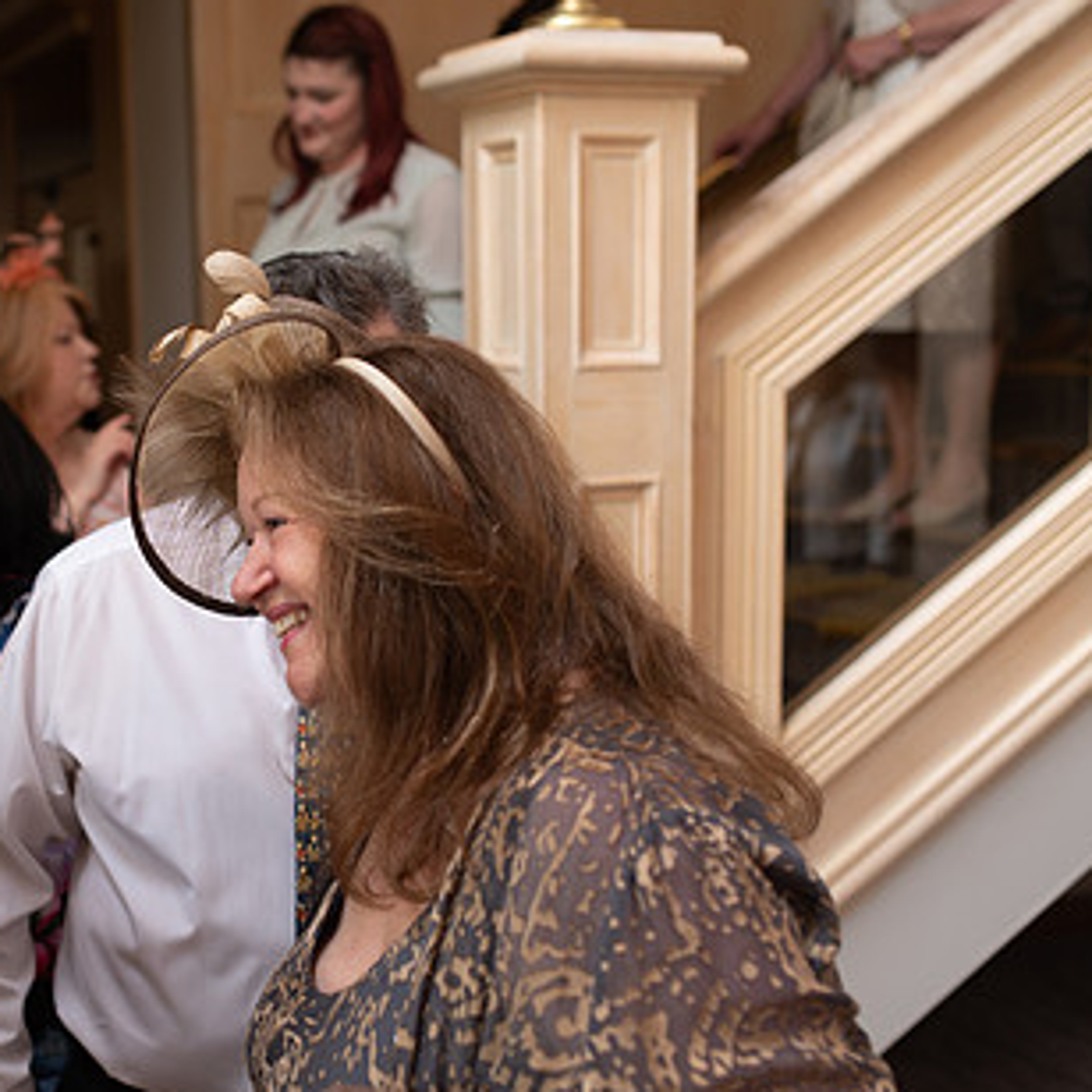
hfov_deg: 30.0
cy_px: 606
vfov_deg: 30.5
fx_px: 1999
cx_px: 269
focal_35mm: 56
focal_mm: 35
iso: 100
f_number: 2.5
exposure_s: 1/125
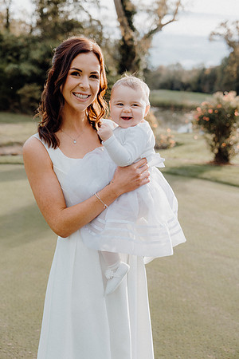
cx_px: 120
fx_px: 468
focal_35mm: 47
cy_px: 180
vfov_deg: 41.9
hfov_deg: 28.6
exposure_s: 1/250
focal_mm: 47
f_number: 3.5
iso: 125
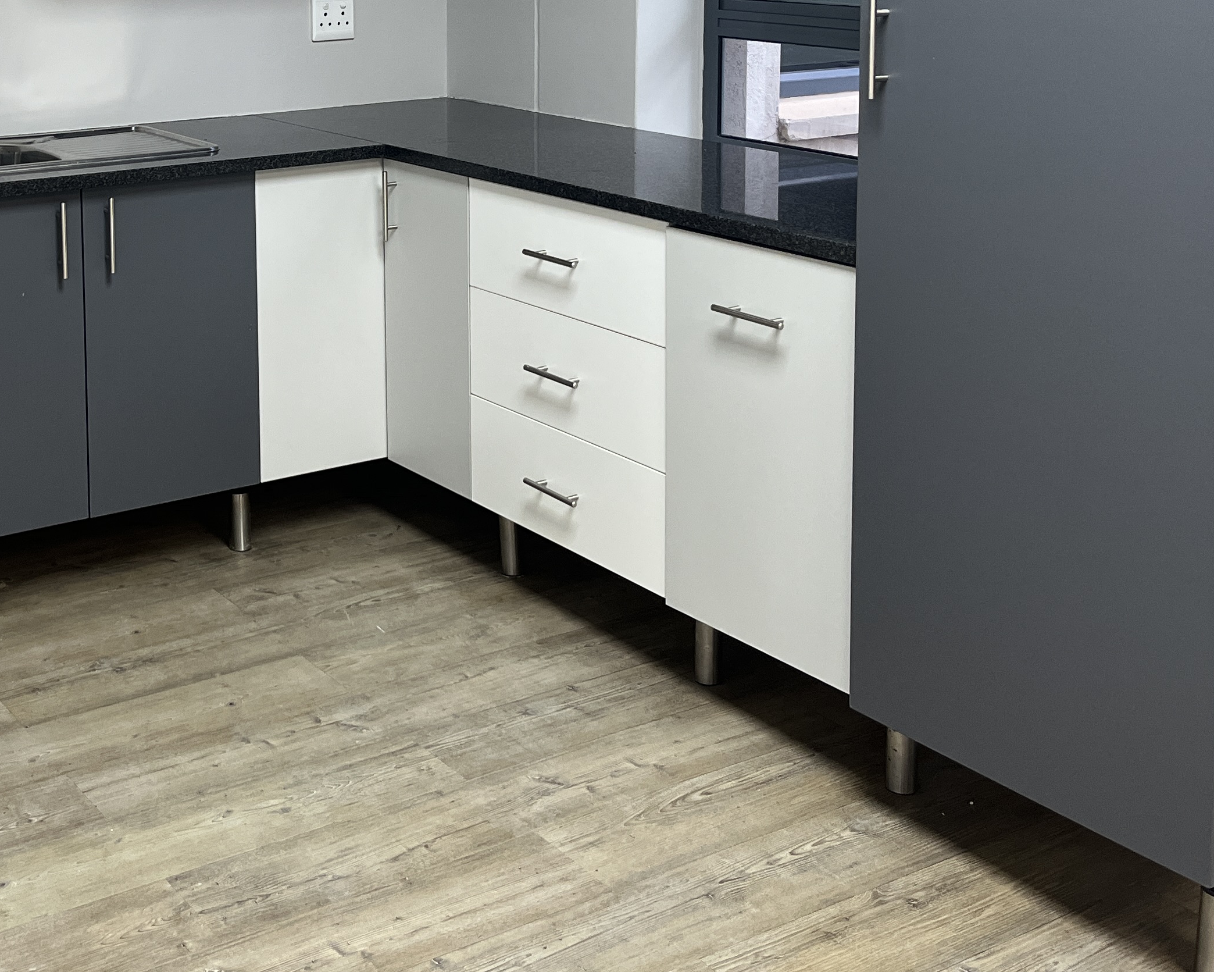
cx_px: 264
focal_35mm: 49
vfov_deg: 29.6
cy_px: 97
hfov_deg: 36.9
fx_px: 1761
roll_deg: +0.1
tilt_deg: -7.7
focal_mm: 5.1
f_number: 1.6
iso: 125
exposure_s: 1/100
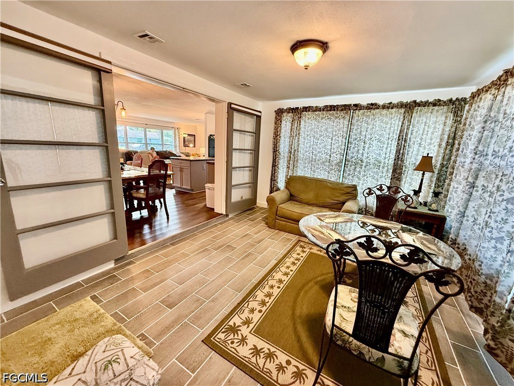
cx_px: 257
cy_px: 193
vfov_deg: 85.7
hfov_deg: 102.1
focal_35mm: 14
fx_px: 208
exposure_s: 1/60
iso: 400
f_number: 2.2
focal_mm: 2.22
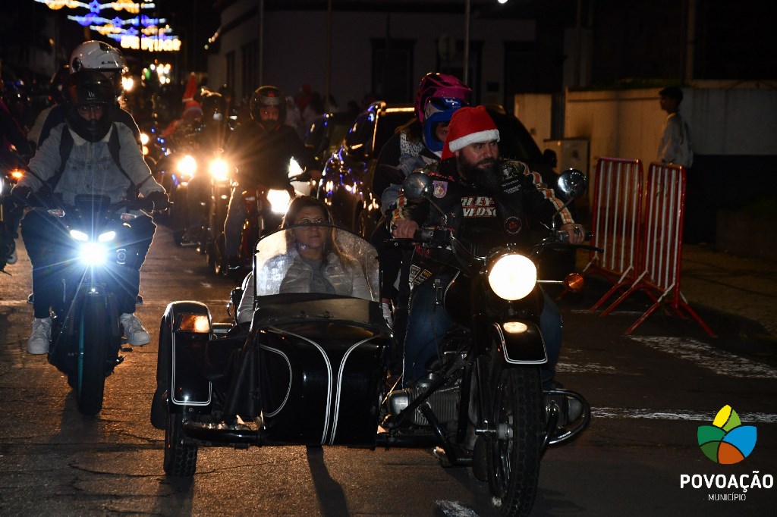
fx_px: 3172
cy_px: 258
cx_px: 388
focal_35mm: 147
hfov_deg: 14.0
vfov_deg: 9.3
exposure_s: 1/60
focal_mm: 98
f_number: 5.6
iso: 1100
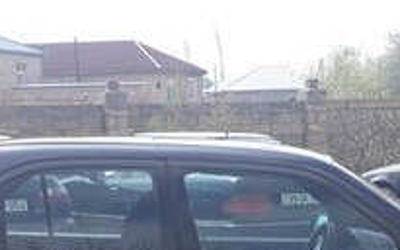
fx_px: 1003
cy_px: 310
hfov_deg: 22.6
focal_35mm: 92
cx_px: 219
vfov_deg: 13.7
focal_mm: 3.6
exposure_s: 1/1070
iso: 40
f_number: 1.9
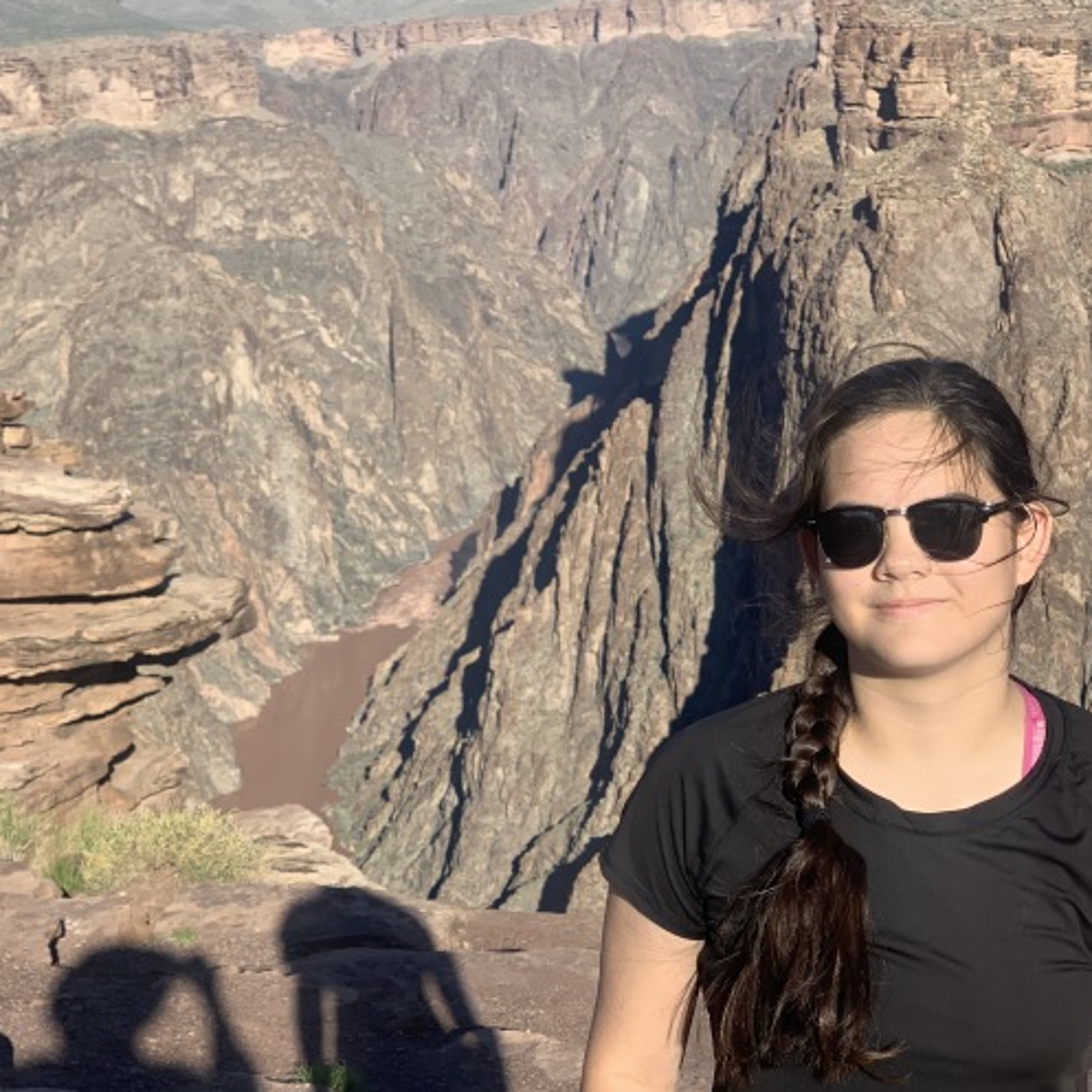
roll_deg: +3.4
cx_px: 558
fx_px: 2641
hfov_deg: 23.4
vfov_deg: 23.3
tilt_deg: -13.1
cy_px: 617
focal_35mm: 74
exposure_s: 1/716
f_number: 2.4
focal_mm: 6
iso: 16
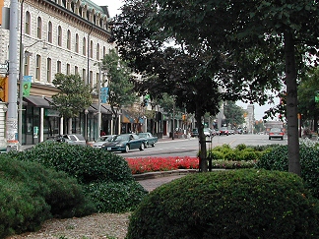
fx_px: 553
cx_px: 130
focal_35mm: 60
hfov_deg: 32.1
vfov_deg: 24.3
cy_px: 82
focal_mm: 8
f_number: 7.6
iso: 100
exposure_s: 1/132
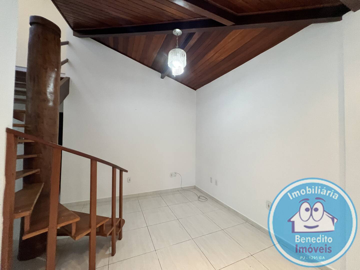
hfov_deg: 106.2
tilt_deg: +4.5
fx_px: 135
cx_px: 180
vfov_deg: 89.9
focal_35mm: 13
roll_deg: +1.3
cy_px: 135
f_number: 1.8
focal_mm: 1.57
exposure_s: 1/60
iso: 250
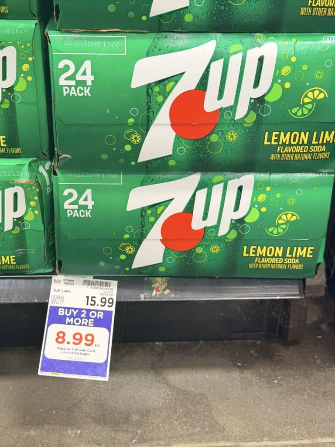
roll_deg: -1.8
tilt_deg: -30.3
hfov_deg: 30.3
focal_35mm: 48
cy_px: 224
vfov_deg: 39.7
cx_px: 168
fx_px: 619
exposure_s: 1/60
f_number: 1.78
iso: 200
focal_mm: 6.76
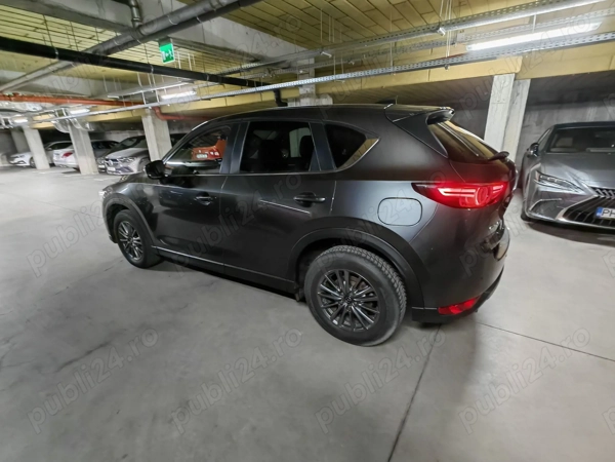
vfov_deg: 78.1
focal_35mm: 16
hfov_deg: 94.5
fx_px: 284
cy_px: 231
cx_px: 308
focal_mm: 1.96
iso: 1600
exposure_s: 1/25
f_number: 2.2
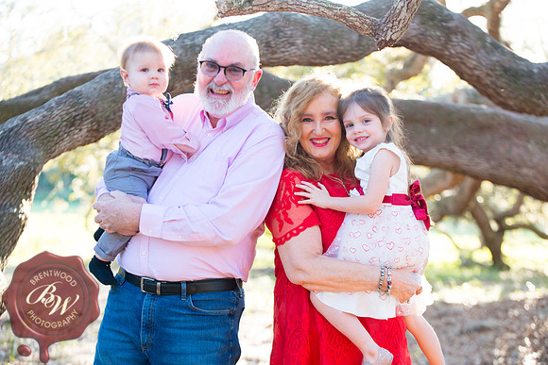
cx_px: 274
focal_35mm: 82
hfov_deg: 24.8
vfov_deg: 16.7
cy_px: 182
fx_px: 1248
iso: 200
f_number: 3.5
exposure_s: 1/125
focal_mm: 82
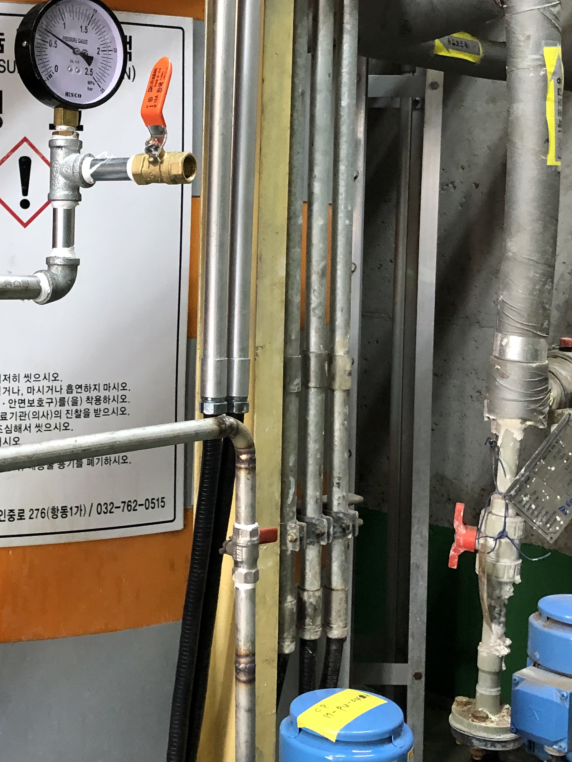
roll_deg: -0.5
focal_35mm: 53
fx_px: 1167
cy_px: 301
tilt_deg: -0.7
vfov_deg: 36.0
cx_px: 130
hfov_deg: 27.1
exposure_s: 1/15
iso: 80
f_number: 1.8
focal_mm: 3.99
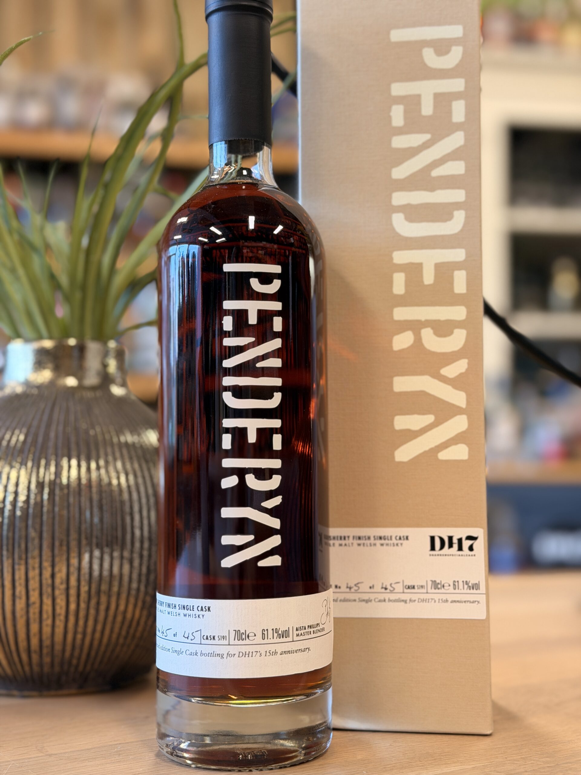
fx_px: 1074
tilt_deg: +3.3
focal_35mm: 48
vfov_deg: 39.7
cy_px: 388
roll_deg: +0.8
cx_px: 290
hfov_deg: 30.3
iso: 125
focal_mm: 6.76
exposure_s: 1/50
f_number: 1.78
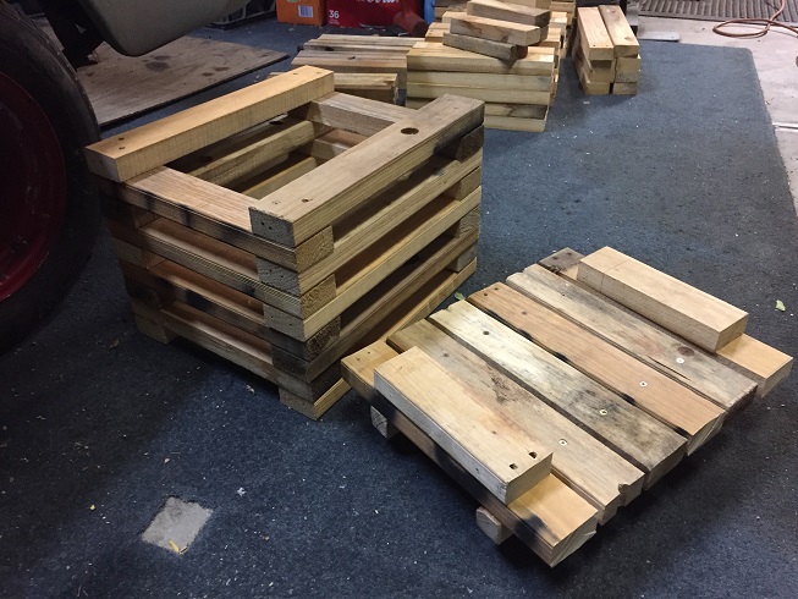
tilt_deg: -34.1
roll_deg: +1.6
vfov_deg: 48.2
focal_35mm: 29
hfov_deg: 61.7
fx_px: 669
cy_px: 300
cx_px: 399
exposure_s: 1/17
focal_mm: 4.15
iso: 250
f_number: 2.2
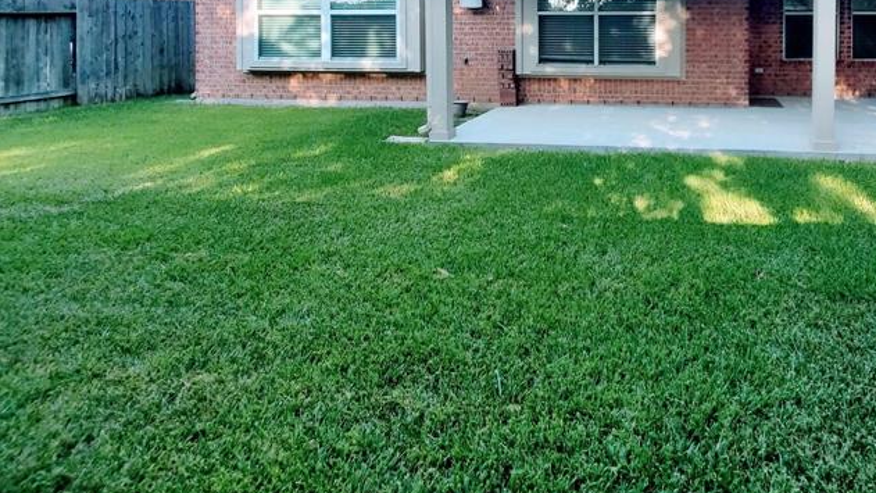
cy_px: 1
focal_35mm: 23
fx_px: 534
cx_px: 621
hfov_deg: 74.8
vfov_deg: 42.8
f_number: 2.2
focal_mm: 1.8
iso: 50
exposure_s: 1/240
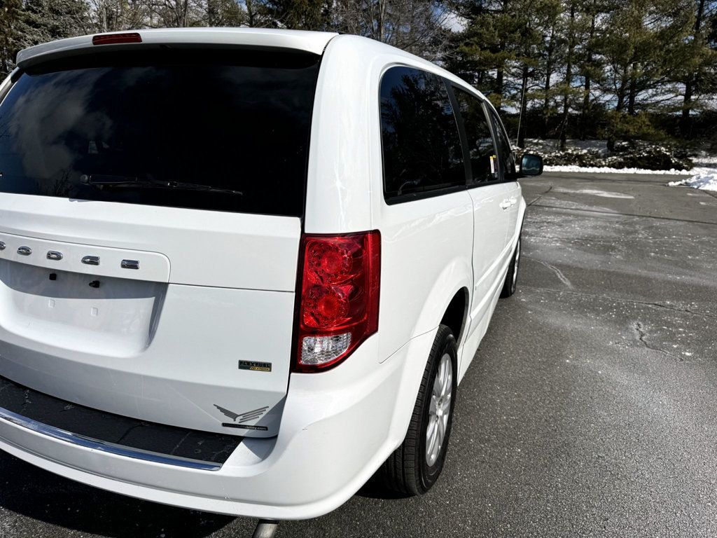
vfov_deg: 56.8
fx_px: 497
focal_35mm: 24
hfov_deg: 71.6
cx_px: 358
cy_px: 269
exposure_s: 1/15152
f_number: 1.78
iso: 80
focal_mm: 6.76
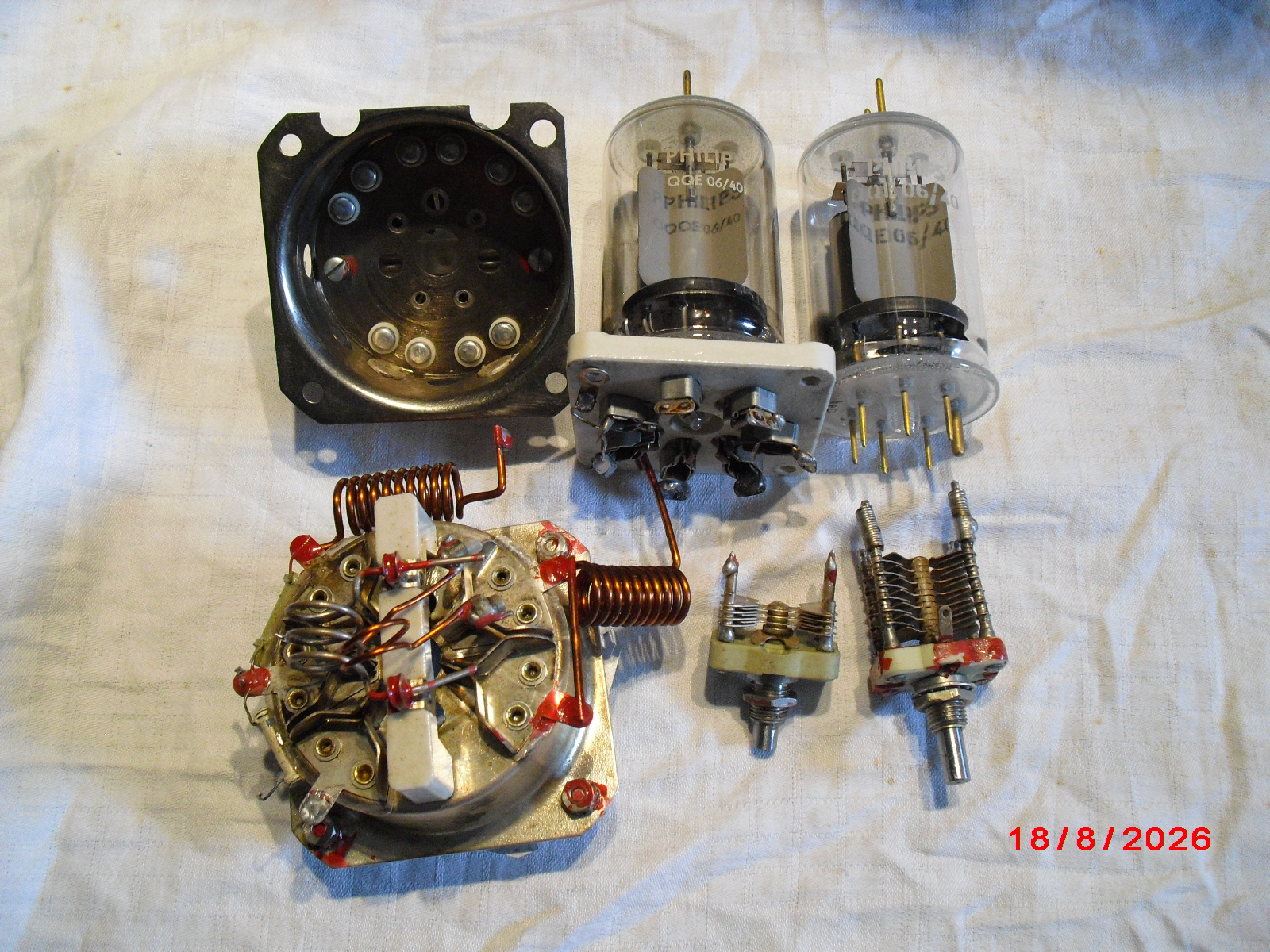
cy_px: 476
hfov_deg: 51.4
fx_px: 1321
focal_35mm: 36
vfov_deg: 39.7
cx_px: 635
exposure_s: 1/100
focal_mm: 6.3
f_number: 3.1
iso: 400
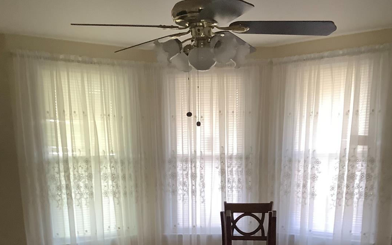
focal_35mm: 46
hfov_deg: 43.5
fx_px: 491
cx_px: 204
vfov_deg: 26.2
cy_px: 256
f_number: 2.4
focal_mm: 3.3
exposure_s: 1/60
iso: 250
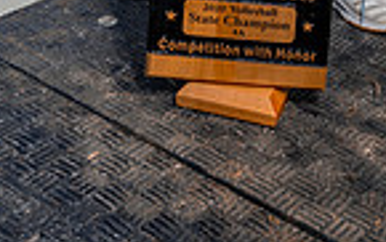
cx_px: 274
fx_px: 1001
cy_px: -338
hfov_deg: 21.7
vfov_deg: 11.4
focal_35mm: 95
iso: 100
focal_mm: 30
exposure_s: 1/250
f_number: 10
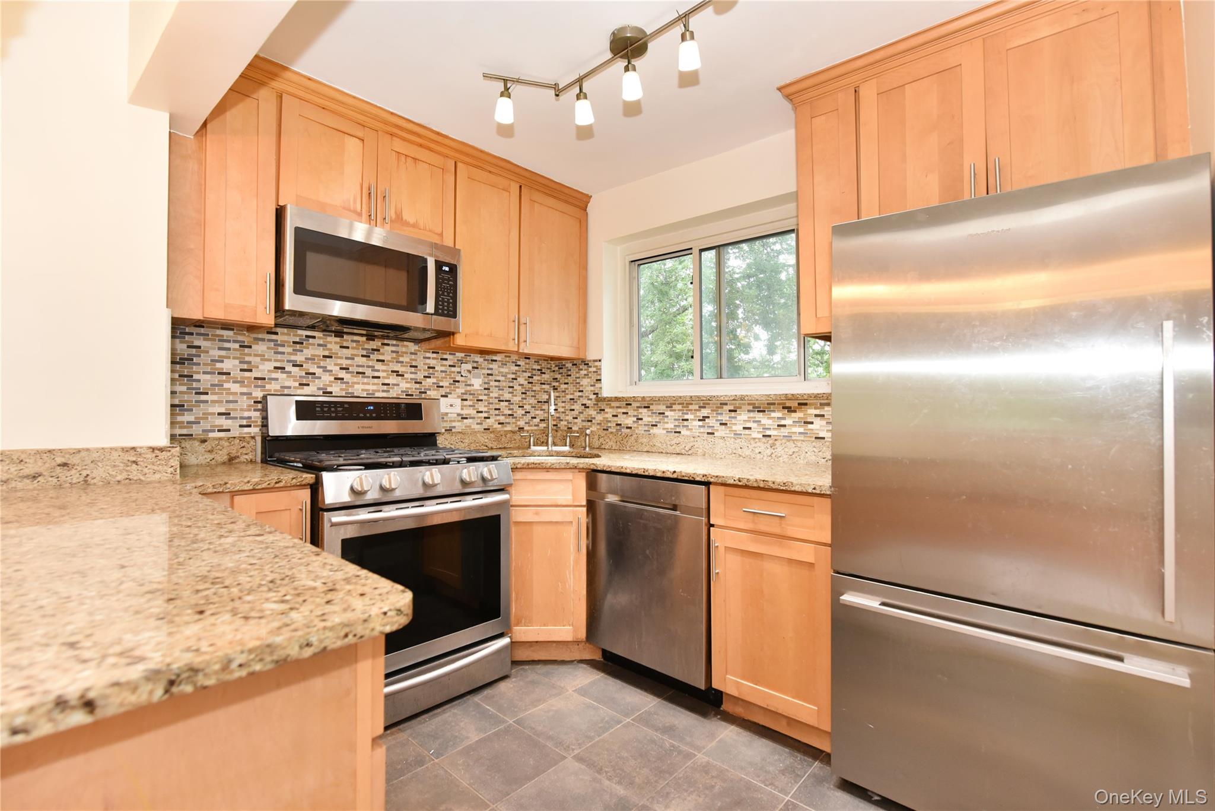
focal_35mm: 16
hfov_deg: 96.7
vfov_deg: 73.8
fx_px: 540
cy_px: 406
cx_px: 608
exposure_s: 1/60
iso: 1600
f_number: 5.6
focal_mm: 16
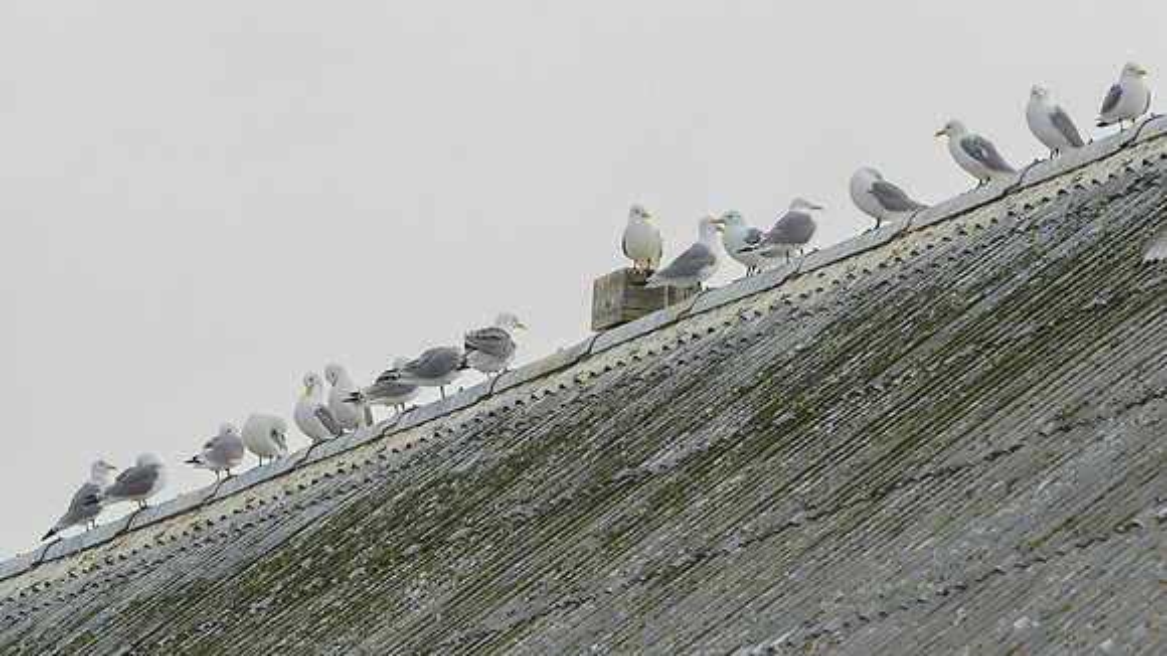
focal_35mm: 536
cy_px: 350
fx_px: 16593
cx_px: 570
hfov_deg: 4.0
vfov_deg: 2.3
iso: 800
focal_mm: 500
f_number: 16
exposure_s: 1/400
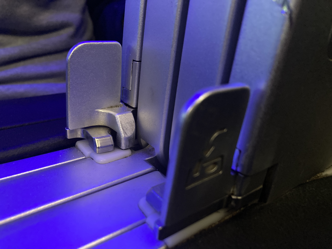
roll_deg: -4.8
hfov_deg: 63.4
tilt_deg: -23.6
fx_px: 269
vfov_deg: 49.7
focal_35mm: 28
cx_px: 166
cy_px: 124
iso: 640
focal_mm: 3.99
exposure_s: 1/19
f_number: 1.8
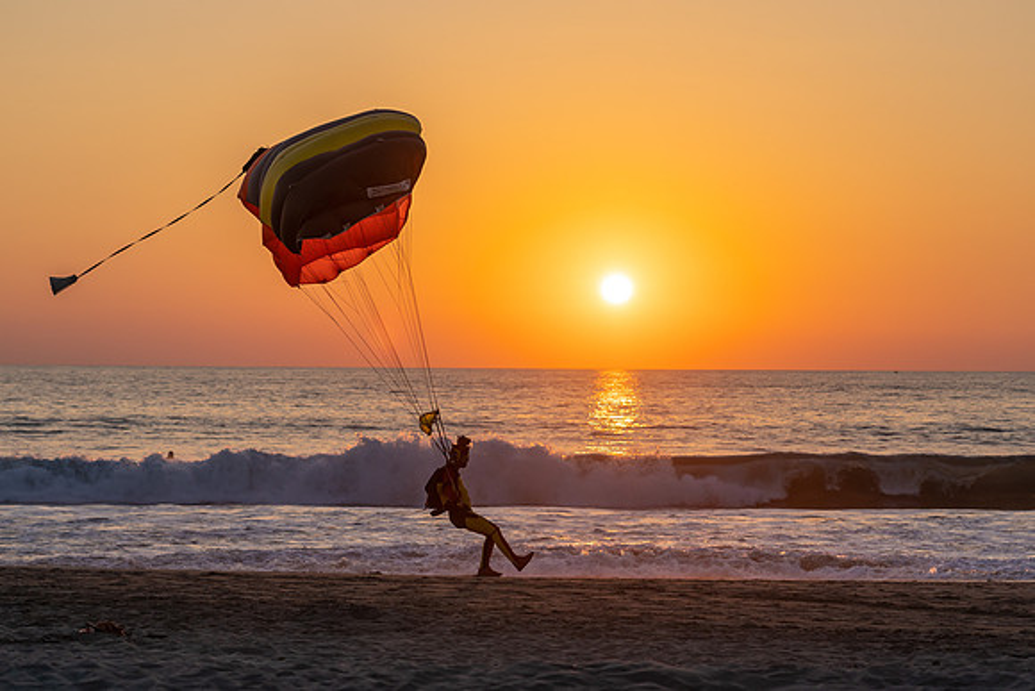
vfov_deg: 13.5
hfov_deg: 20.1
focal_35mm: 101
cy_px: 316
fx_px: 2918
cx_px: 517
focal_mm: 78
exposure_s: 1/800
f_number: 4
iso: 100
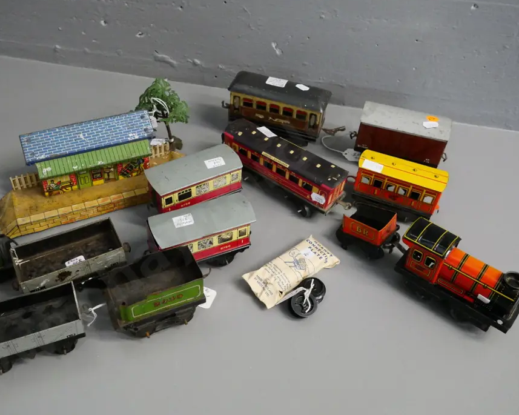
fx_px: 537
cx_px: 222
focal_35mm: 35
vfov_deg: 42.2
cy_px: 205
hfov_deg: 51.4
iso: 3200
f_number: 5
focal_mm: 15
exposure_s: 1/125
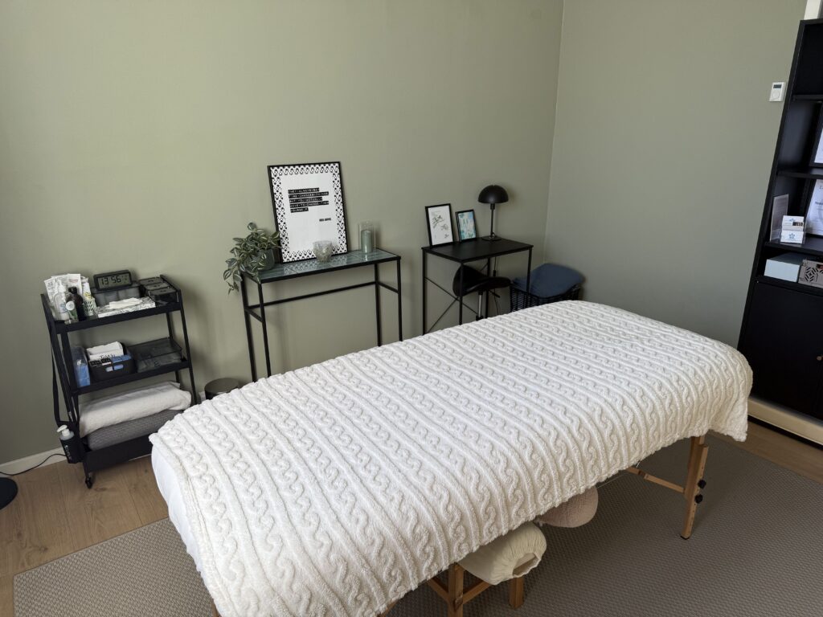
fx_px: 571
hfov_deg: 71.6
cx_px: 412
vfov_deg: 56.8
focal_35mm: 24
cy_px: 308
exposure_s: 1/121
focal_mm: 6.76
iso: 80
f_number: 1.78
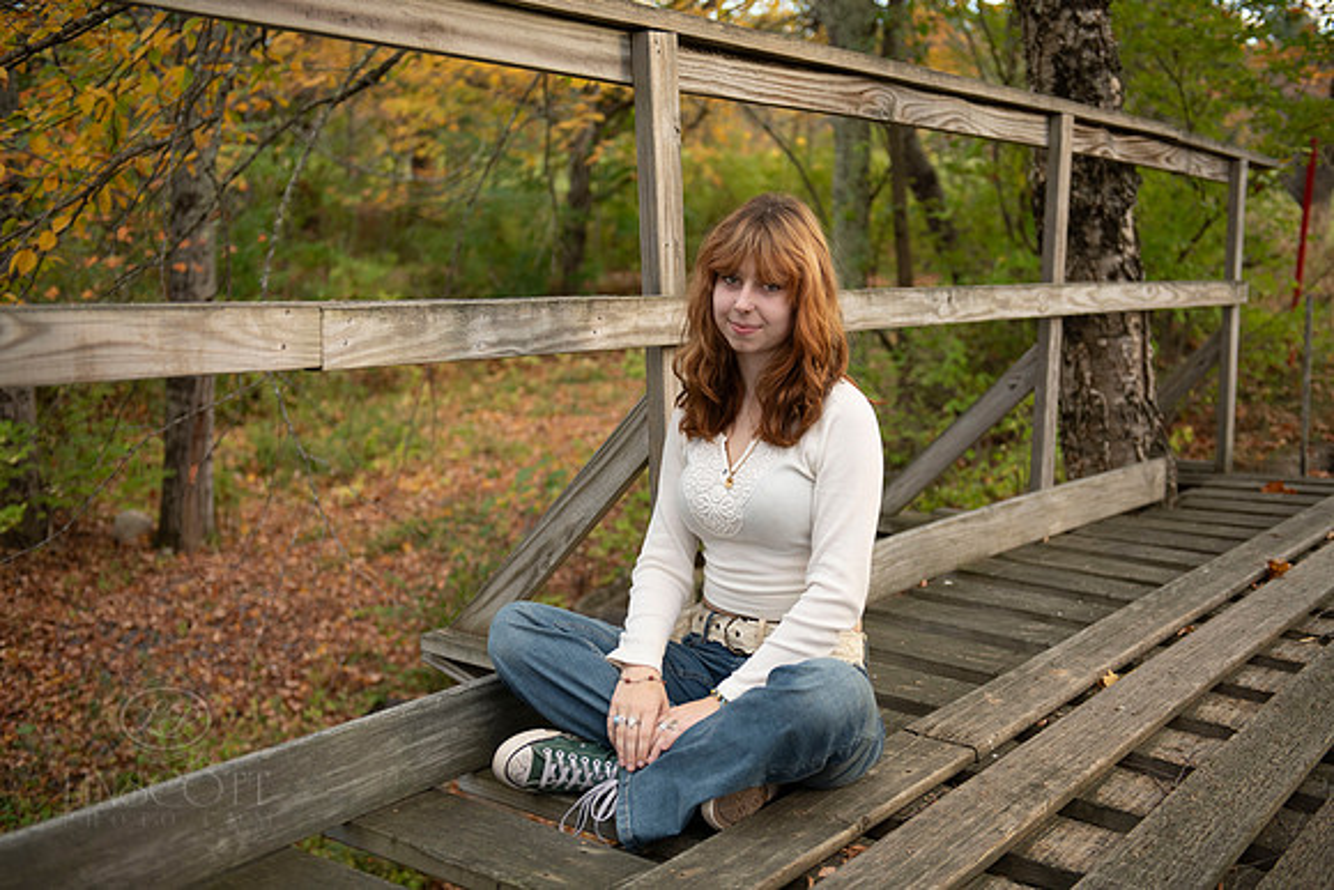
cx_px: 667
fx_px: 1631
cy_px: 445
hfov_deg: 44.5
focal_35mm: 44
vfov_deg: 30.5
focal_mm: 44
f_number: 2.8
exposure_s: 1/320
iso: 400
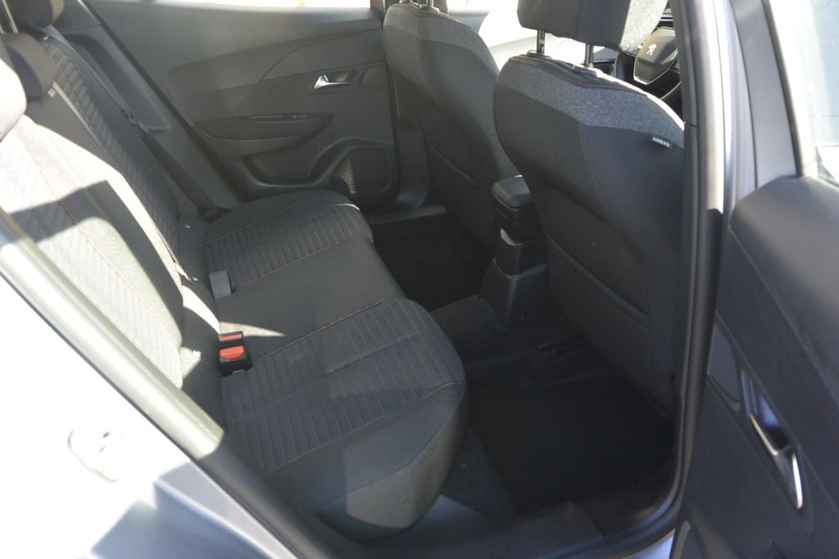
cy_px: 280
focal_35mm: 28
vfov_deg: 46.4
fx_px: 653
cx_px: 420
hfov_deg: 65.5
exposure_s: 1/125
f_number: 3.5
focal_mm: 10.7
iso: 200
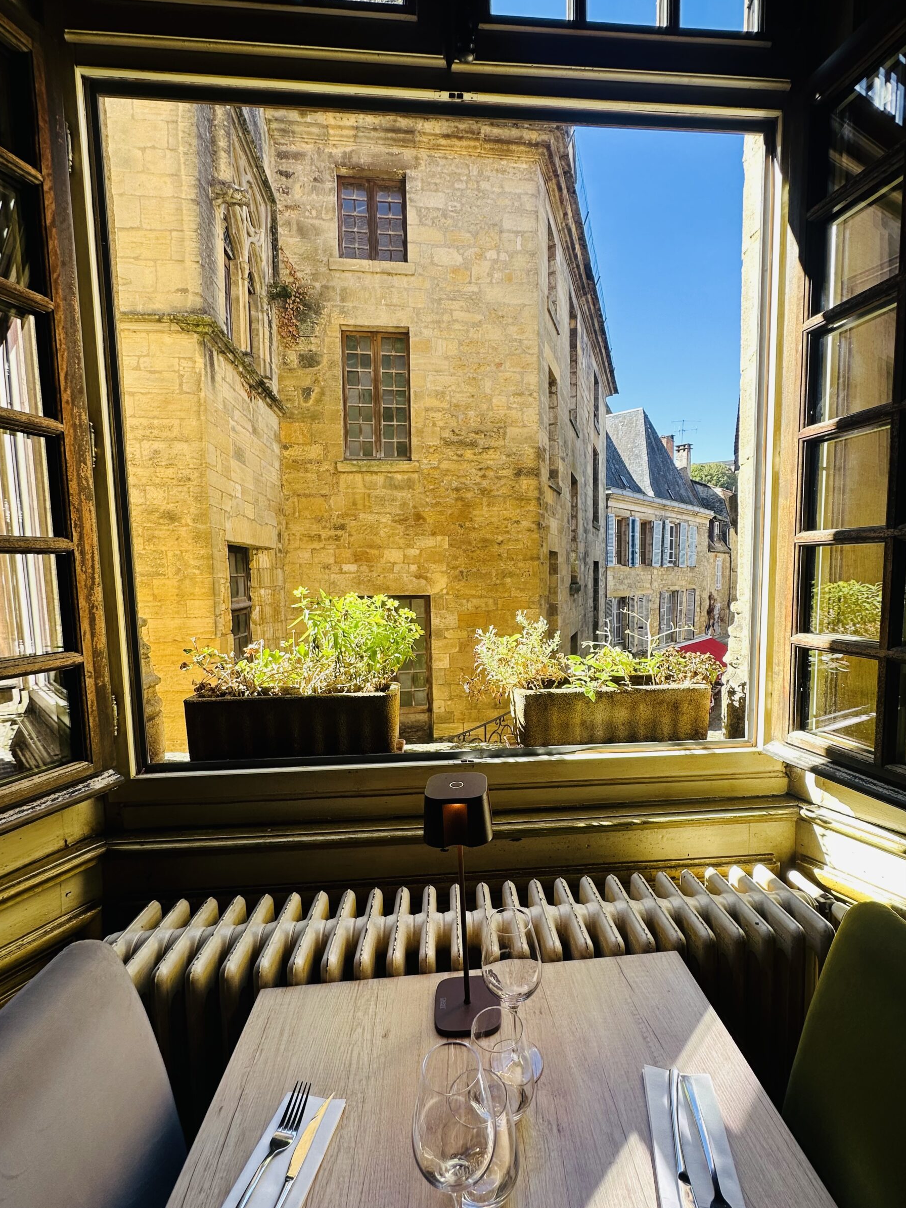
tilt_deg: -4.0
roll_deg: +0.4
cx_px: 472
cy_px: 616
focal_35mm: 15
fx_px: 523
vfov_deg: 98.2
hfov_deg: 81.7
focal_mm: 2.22
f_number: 2.2
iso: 40
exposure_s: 1/170
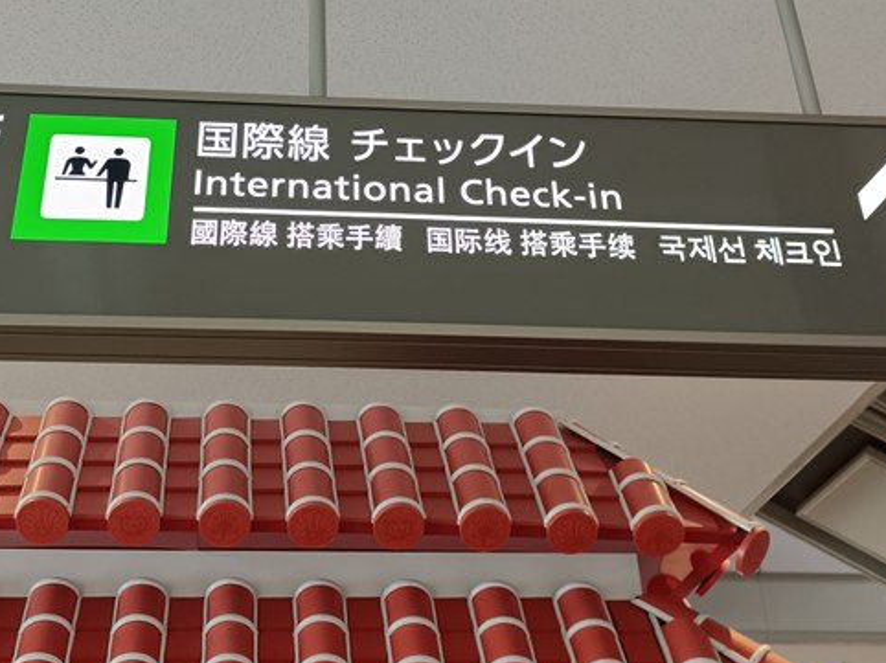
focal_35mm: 51
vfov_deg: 28.2
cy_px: 191
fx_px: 1305
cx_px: 347
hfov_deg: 37.3
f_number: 1.65
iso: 636
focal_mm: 6.14
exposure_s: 1/100
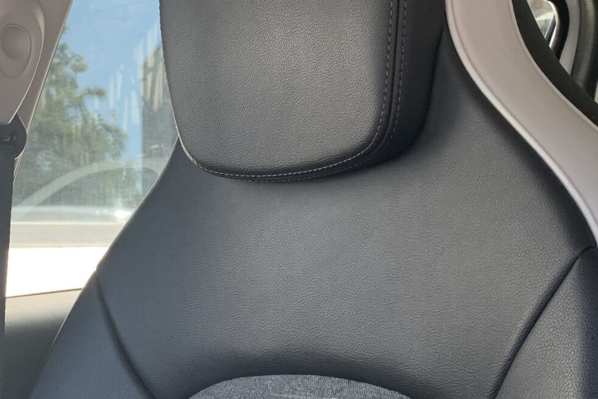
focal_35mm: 70
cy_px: 115
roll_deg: +0.2
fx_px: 1163
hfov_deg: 28.7
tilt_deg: +8.7
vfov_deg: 19.4
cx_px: 205
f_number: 1.8
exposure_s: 1/122
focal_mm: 4.25
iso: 25
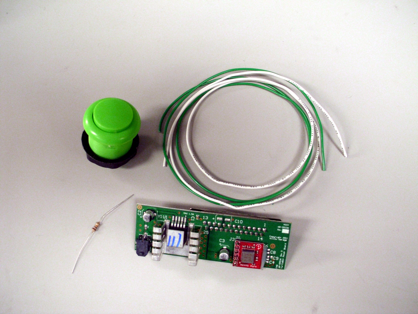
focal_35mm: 38
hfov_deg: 49.0
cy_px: 157
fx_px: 459
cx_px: 209
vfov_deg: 37.7
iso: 400
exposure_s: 1/30
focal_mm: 6.3
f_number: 2.9
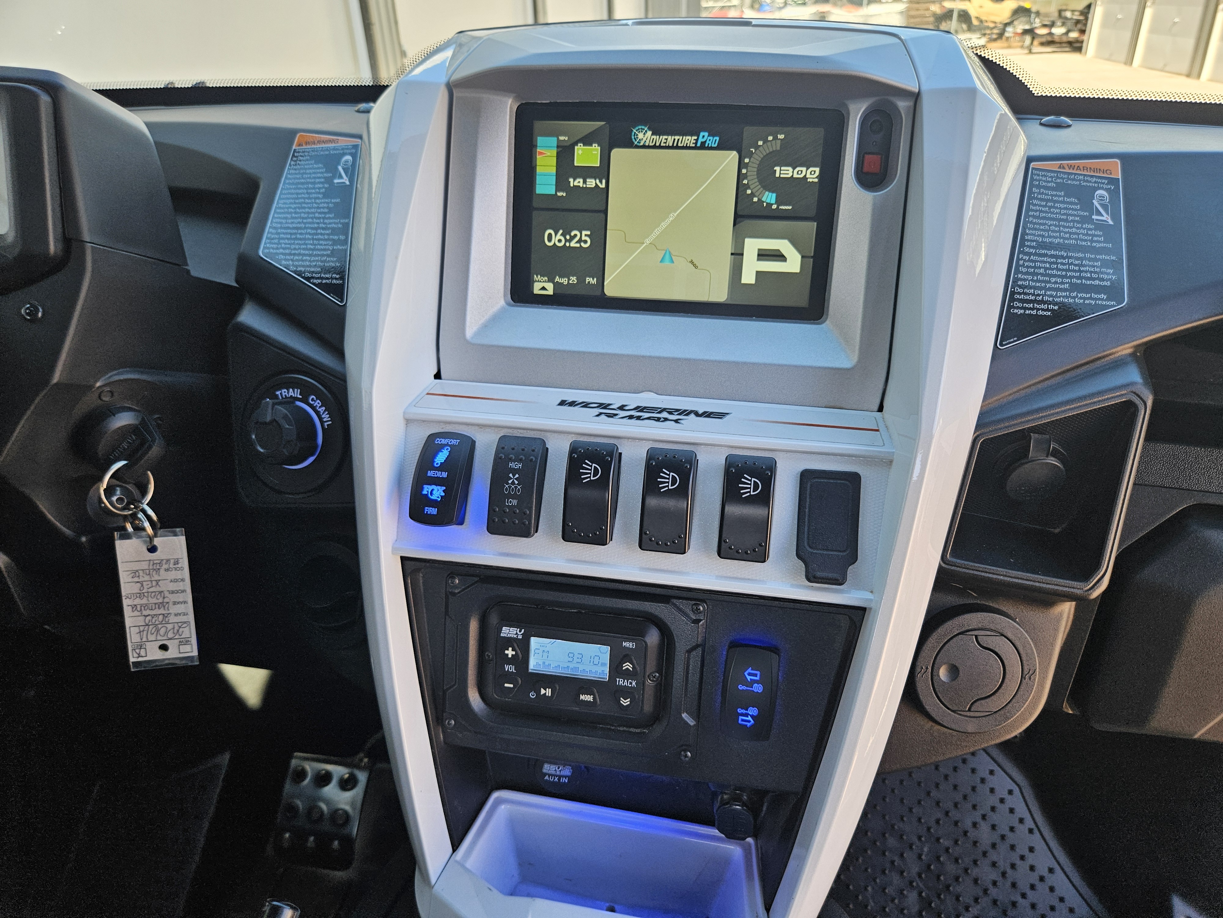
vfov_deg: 58.9
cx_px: 612
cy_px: 459
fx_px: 813
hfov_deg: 73.9
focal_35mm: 23
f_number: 1.8
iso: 64
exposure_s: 1/207
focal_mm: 5.4
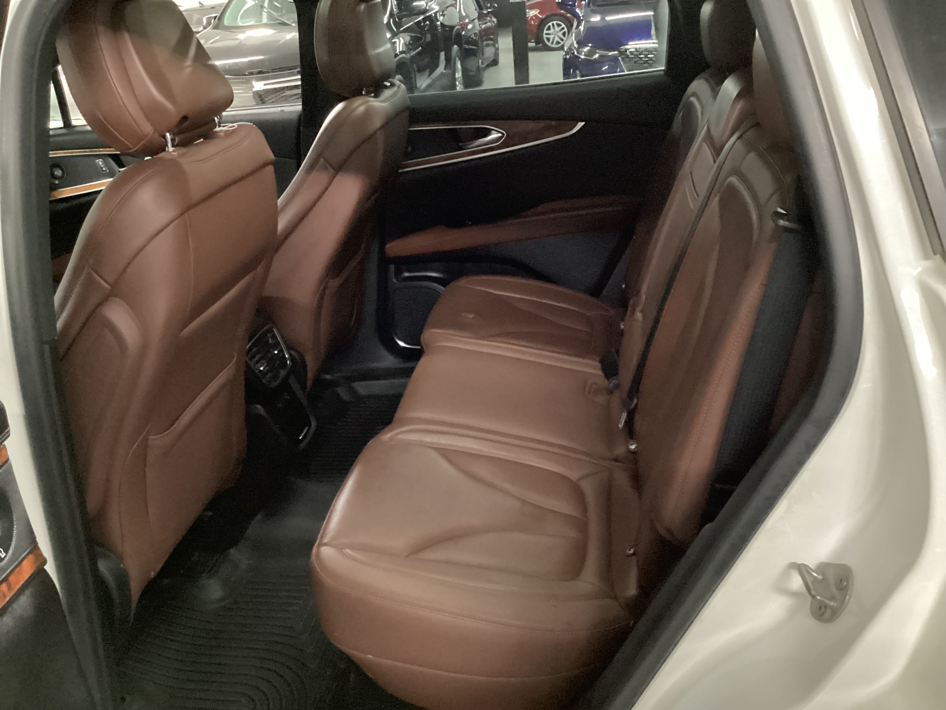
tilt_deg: -26.7
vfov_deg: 45.4
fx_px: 847
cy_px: 355
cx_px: 473
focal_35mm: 31
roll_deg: +4.4
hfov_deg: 58.4
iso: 640
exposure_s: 1/15
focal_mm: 3.3
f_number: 2.4
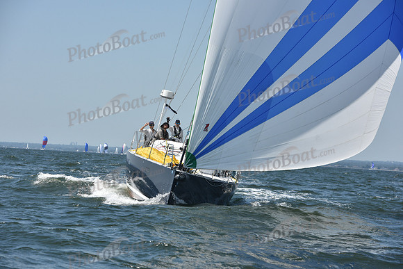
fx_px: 1456
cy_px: 134
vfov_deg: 10.6
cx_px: 202
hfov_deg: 15.8
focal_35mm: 130
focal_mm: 130
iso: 250
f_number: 8
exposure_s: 1/1250
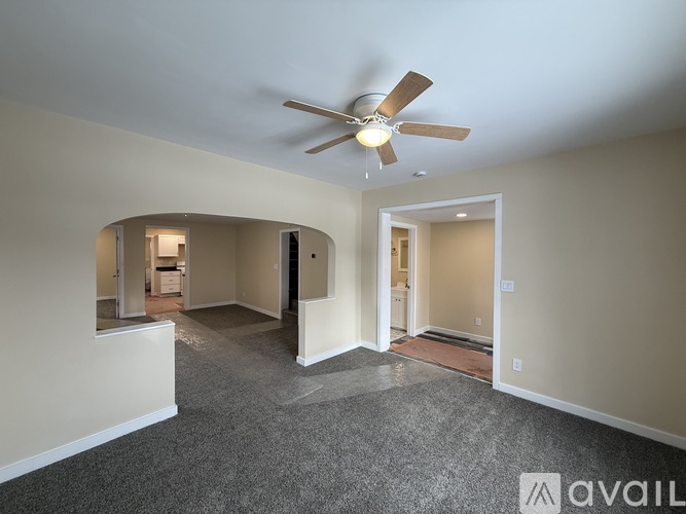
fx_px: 277
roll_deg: -0.5
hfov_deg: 102.1
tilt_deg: +0.4
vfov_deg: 85.7
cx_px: 343
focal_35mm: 14
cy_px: 257
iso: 100
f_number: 2.2
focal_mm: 2.22
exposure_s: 1/99
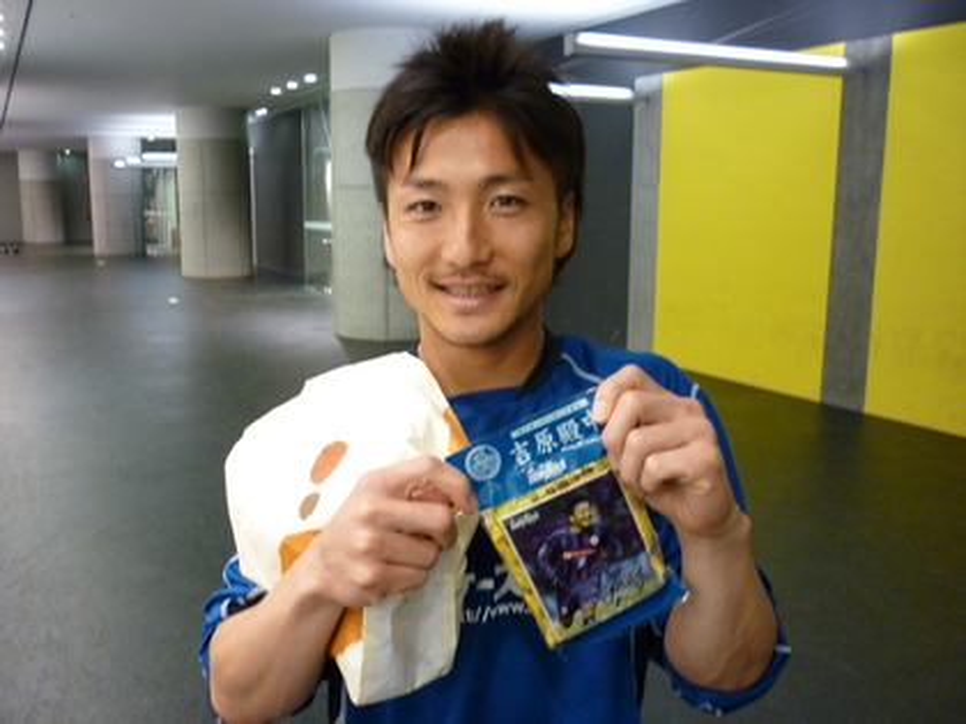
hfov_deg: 55.4
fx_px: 921
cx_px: 483
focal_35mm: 33
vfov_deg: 42.9
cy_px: 362
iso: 400
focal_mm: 5.5
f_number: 2.8
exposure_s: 1/30
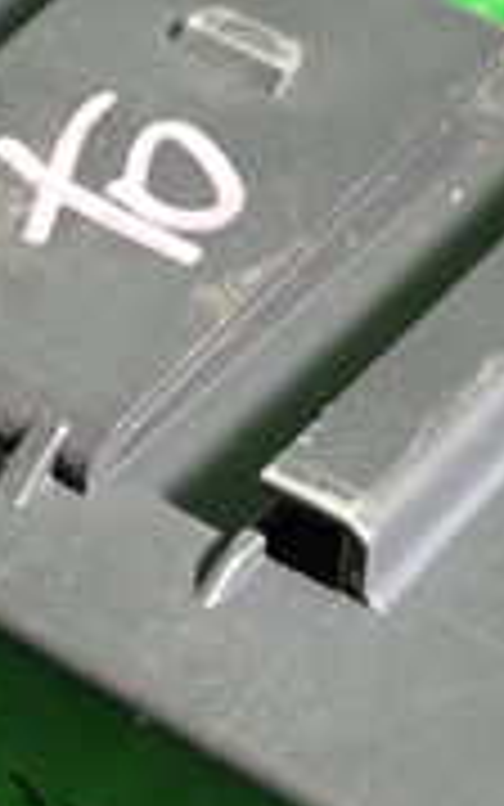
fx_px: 2811
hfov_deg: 10.2
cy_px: 468
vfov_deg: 16.3
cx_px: 171
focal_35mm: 128
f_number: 2.5
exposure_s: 1/40
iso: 640
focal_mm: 6.37
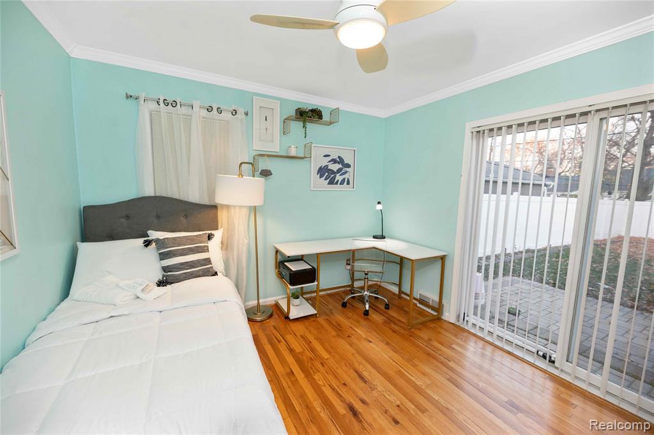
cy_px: 218
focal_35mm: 14
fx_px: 254
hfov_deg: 104.3
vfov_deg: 81.1
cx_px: 327
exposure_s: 1/60
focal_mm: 14
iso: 320
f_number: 4
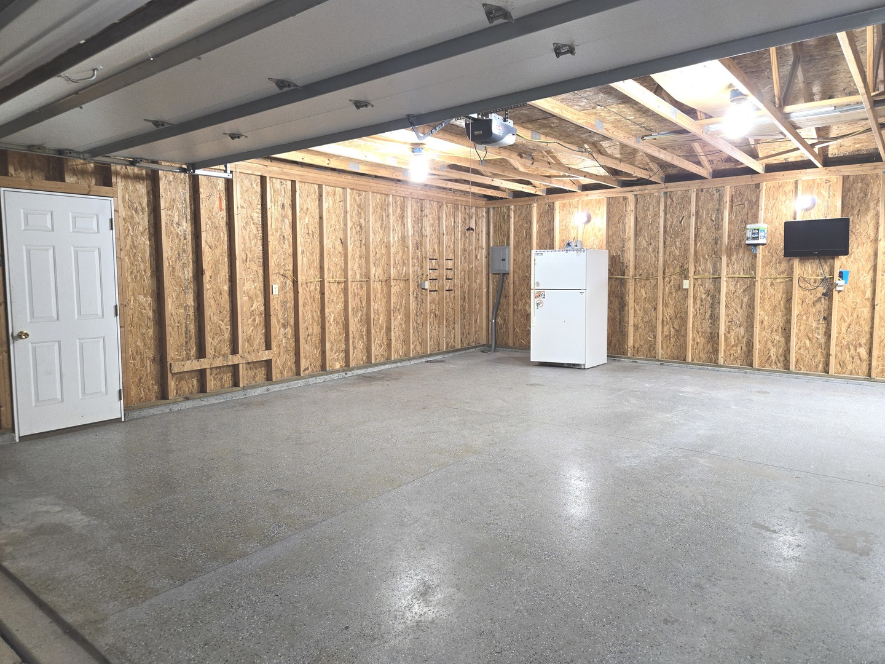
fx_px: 588
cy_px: 332
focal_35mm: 23
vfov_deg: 58.9
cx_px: 442
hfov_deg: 73.9
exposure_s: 1/24
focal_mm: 5.4
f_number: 1.8
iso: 100
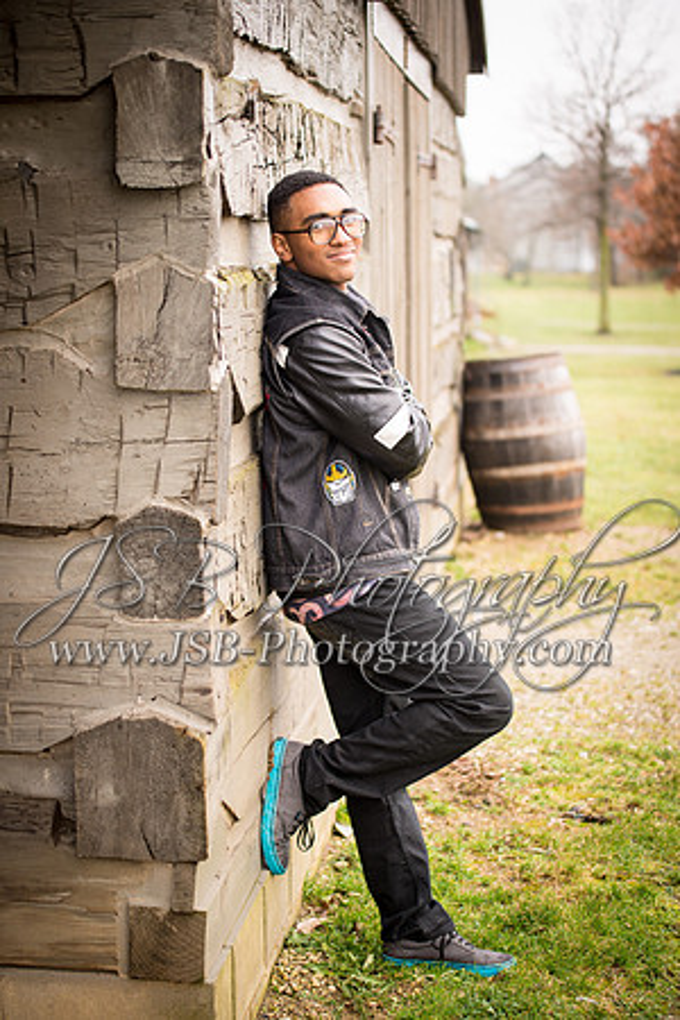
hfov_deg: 19.5
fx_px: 1983
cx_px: 340
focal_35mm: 70
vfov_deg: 28.8
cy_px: 510
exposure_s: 1/50
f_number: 2.8
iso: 200
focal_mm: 70
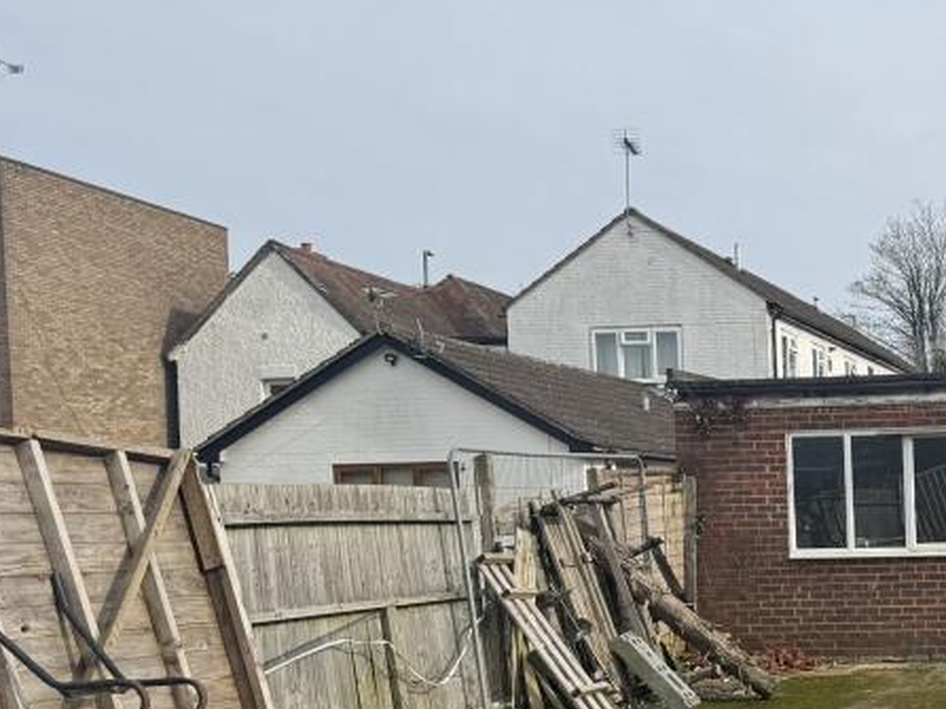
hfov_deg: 31.1
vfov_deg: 26.0
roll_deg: +2.0
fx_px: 1503
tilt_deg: -2.2
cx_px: 1037
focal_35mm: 55
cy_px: 586
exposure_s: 1/3802
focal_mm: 6.76
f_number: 1.78
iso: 80
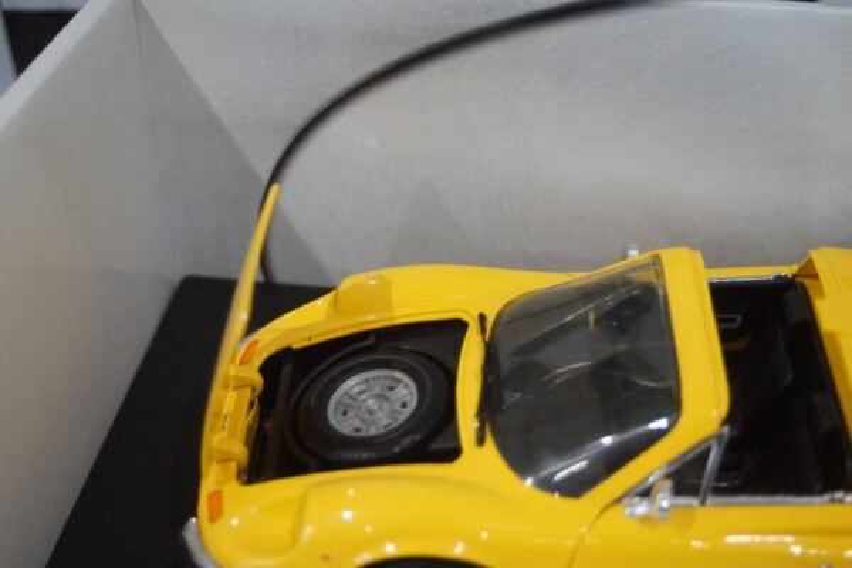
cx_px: 426
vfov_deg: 25.8
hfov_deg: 37.9
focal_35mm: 52
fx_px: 1242
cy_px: 284
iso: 2500
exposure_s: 1/160
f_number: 4
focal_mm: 35
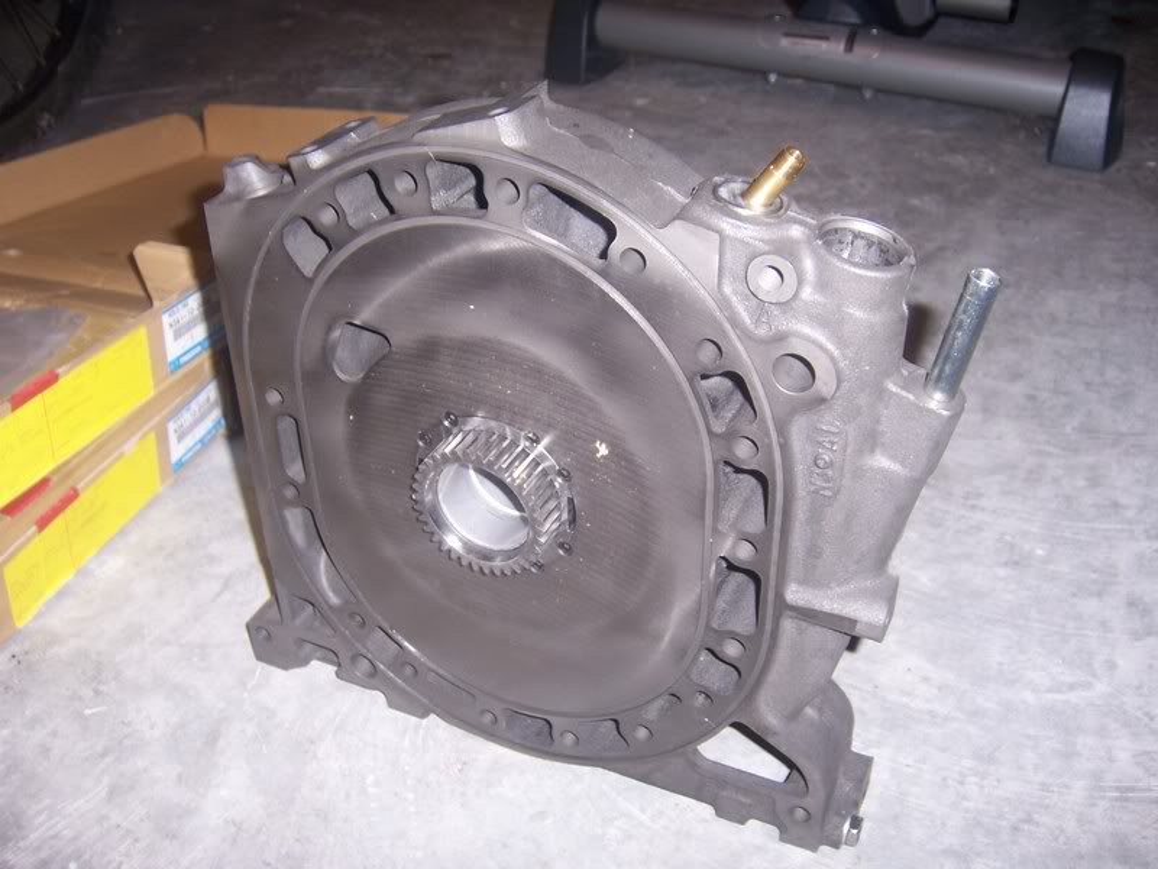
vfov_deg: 39.7
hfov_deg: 51.4
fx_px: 1204
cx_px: 579
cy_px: 434
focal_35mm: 36
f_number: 2.8
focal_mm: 6.2
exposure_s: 1/60
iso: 80
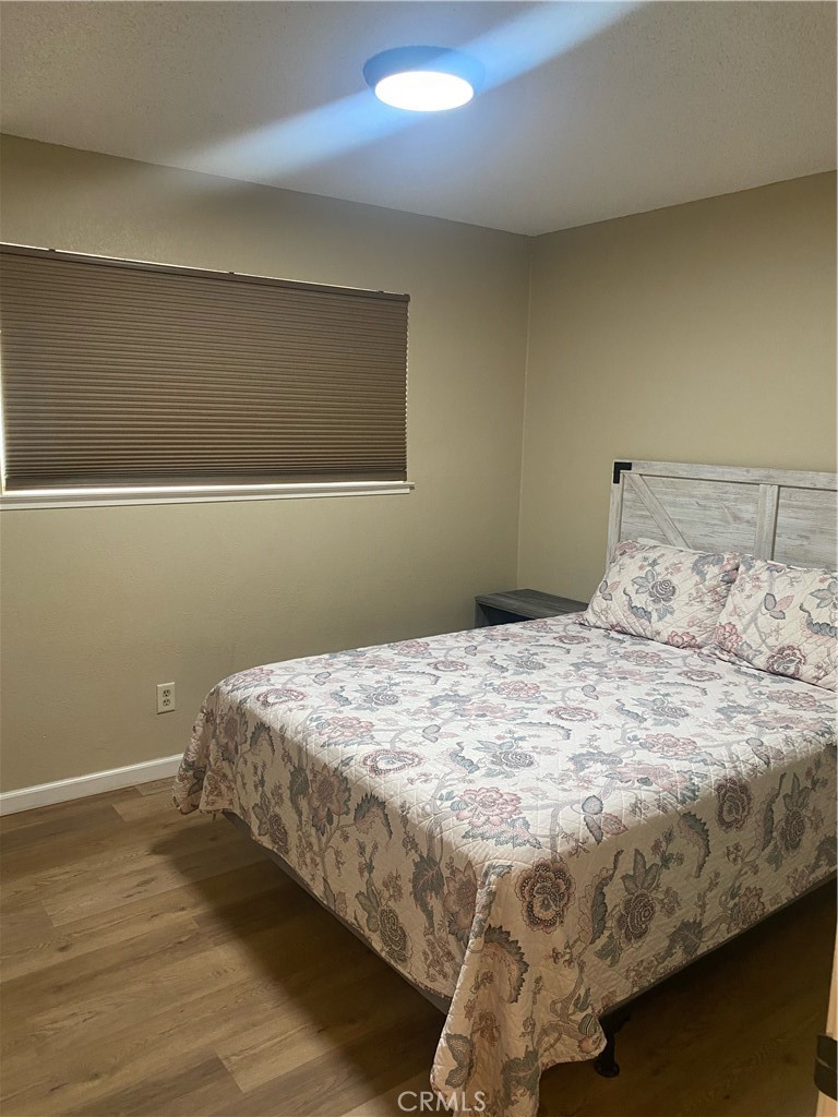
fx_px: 839
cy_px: 558
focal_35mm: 26
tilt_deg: -5.3
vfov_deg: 67.3
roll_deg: -3.0
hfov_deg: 53.1
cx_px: 419
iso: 200
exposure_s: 1/60
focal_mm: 4.25
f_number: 1.8
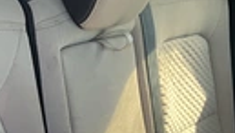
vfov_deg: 12.1
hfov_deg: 21.2
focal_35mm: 98
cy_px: 169
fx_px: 612
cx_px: 13
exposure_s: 1/122
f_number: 1.8
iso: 32
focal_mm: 3
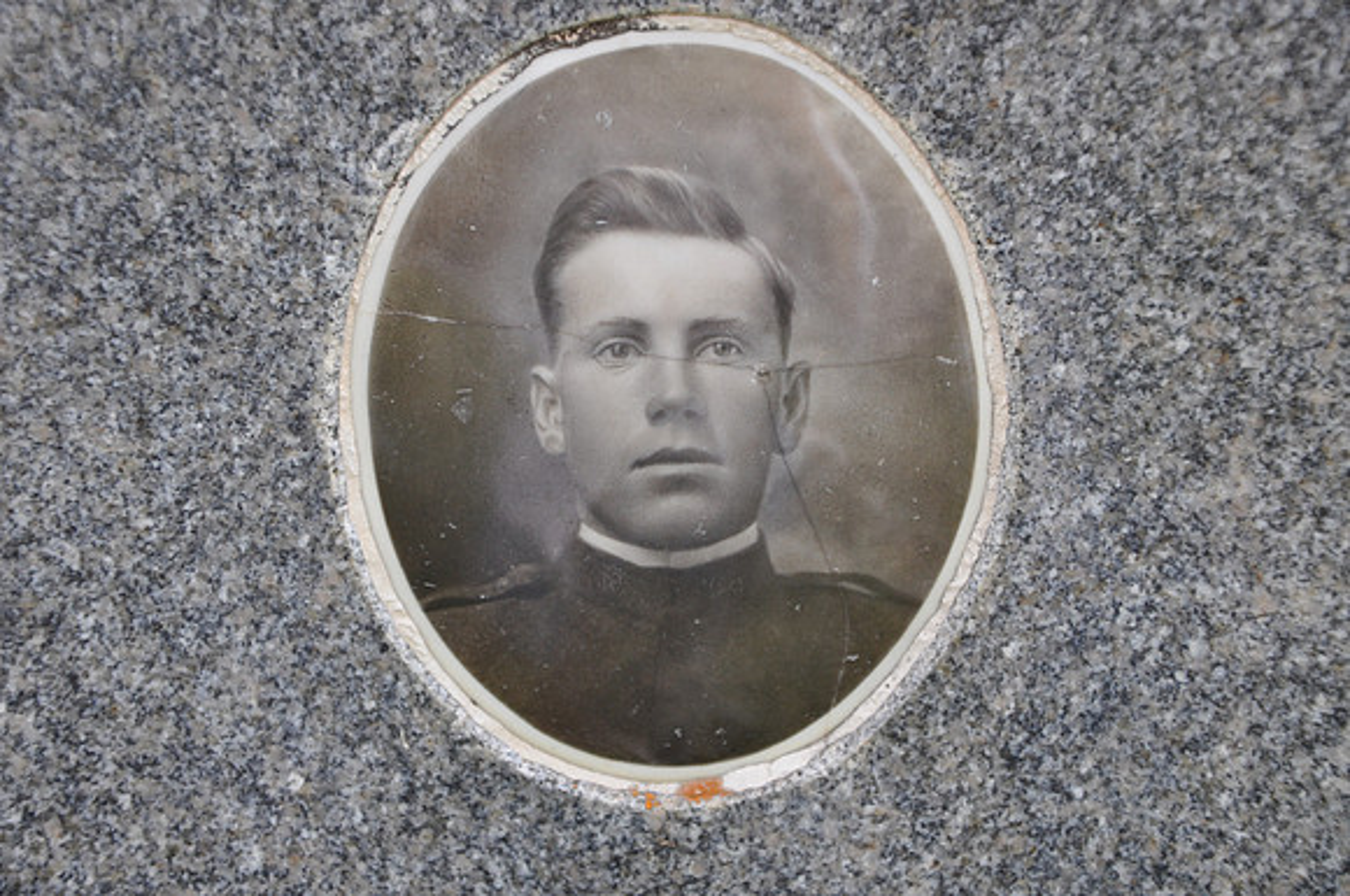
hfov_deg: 19.5
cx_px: 675
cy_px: 448
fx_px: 3932
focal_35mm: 105
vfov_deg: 13.0
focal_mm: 70
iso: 400
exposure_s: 1/80
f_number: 5.3
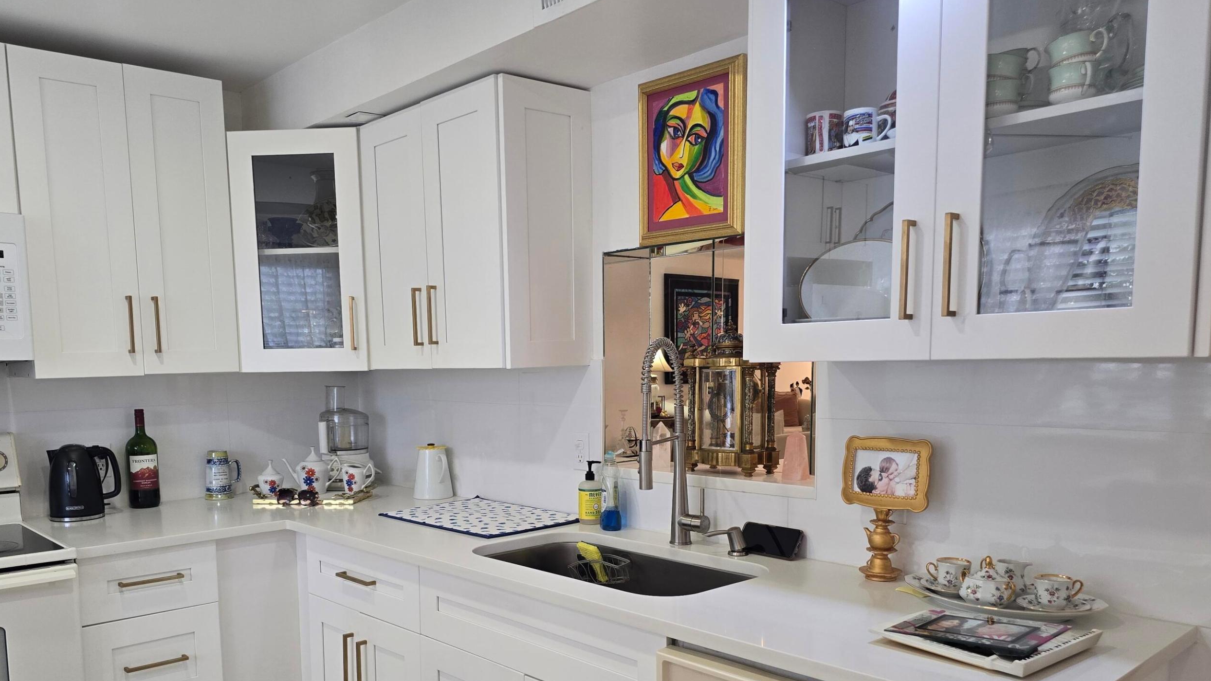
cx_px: 520
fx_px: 931
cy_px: 474
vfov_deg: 39.5
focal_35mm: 29
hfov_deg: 65.8
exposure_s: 1/120
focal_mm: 6.3
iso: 160
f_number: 1.7
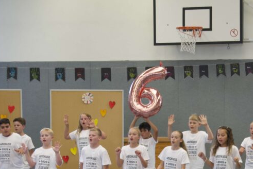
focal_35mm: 127
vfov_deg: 10.7
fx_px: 893
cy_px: 189
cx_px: 189
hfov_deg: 16.1
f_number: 4.5
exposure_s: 1/160
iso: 1600
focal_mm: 52
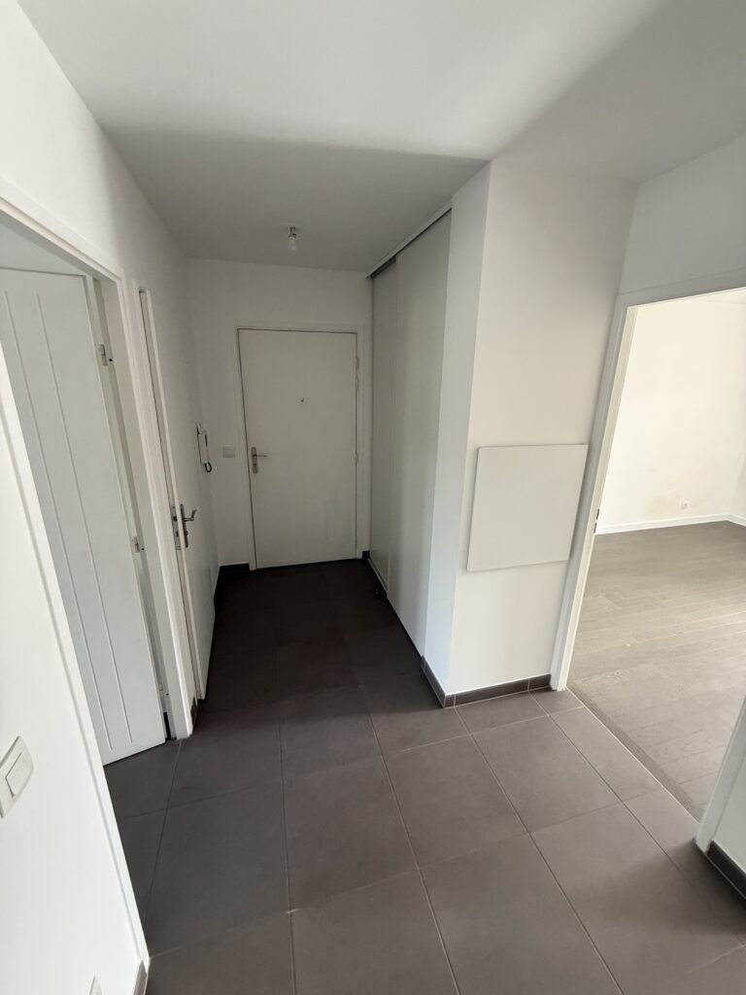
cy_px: 498
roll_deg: -1.8
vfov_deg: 102.1
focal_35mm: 14
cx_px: 373
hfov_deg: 85.7
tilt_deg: -16.1
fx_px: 402
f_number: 2.2
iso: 320
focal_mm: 2.22
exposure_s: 1/99
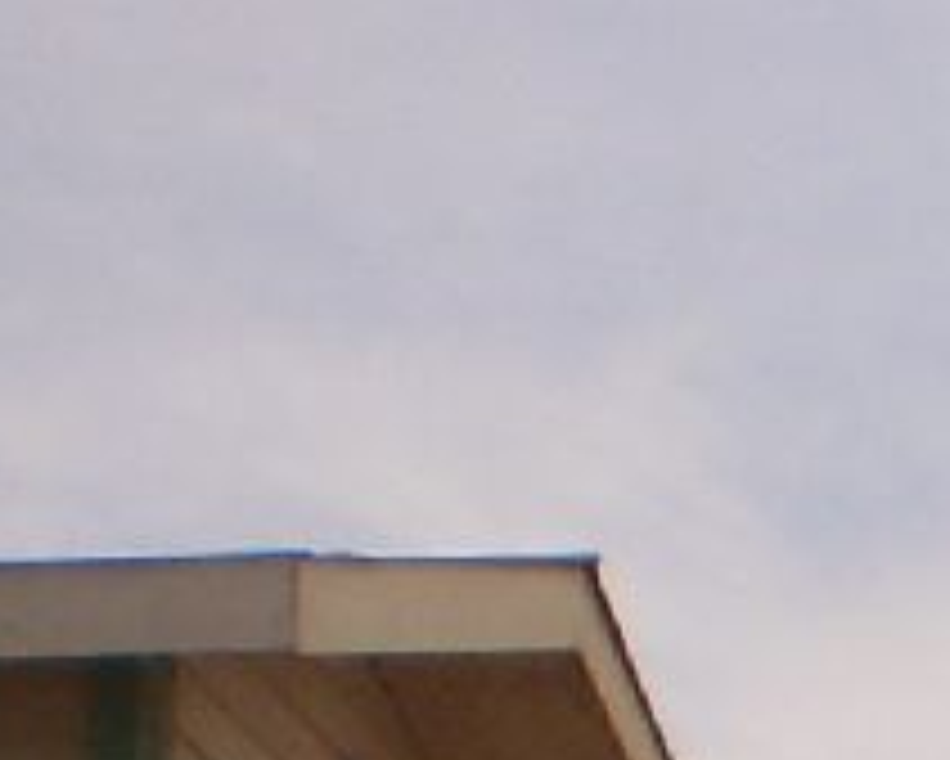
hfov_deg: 7.0
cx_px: 2476
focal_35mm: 256
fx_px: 7201
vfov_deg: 5.5
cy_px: 2581
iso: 64
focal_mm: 6.3
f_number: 4.6
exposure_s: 1/2000
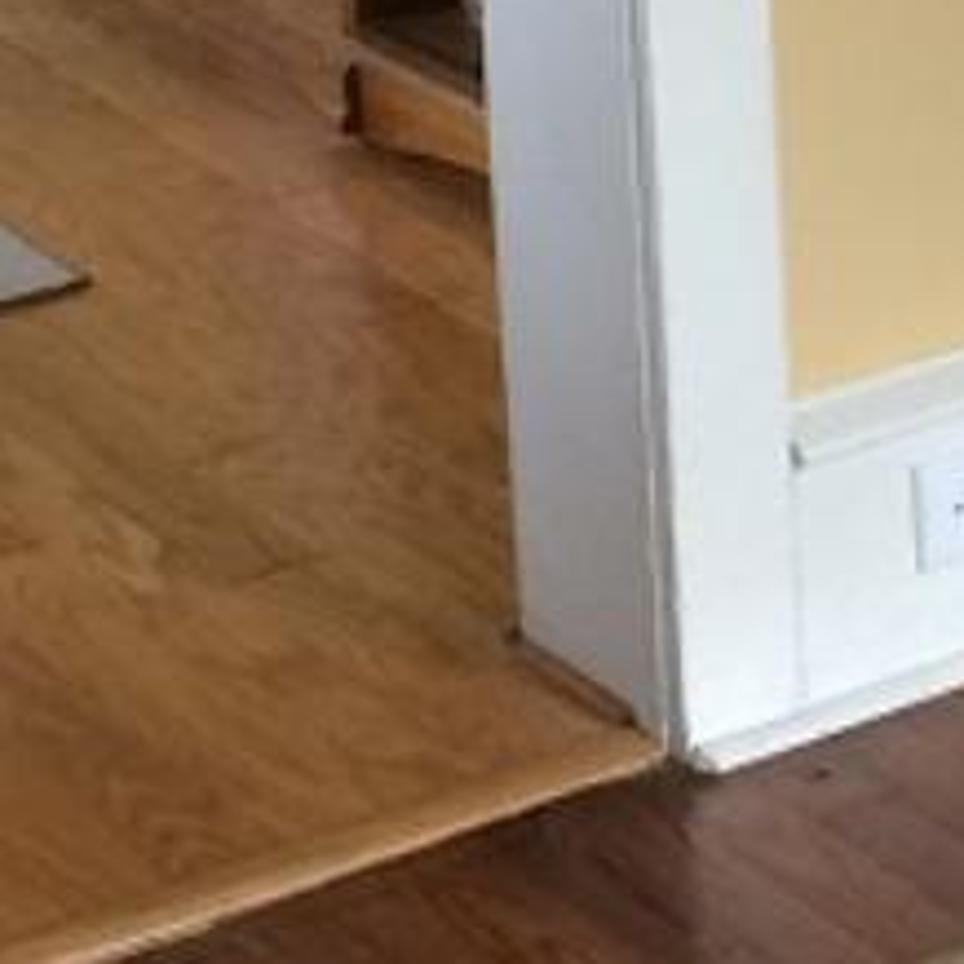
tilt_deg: -15.0
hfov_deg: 10.3
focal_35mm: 169
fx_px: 5325
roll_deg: +1.0
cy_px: -539
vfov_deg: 10.0
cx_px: 986
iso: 125
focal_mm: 4.15
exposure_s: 1/30
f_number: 2.2
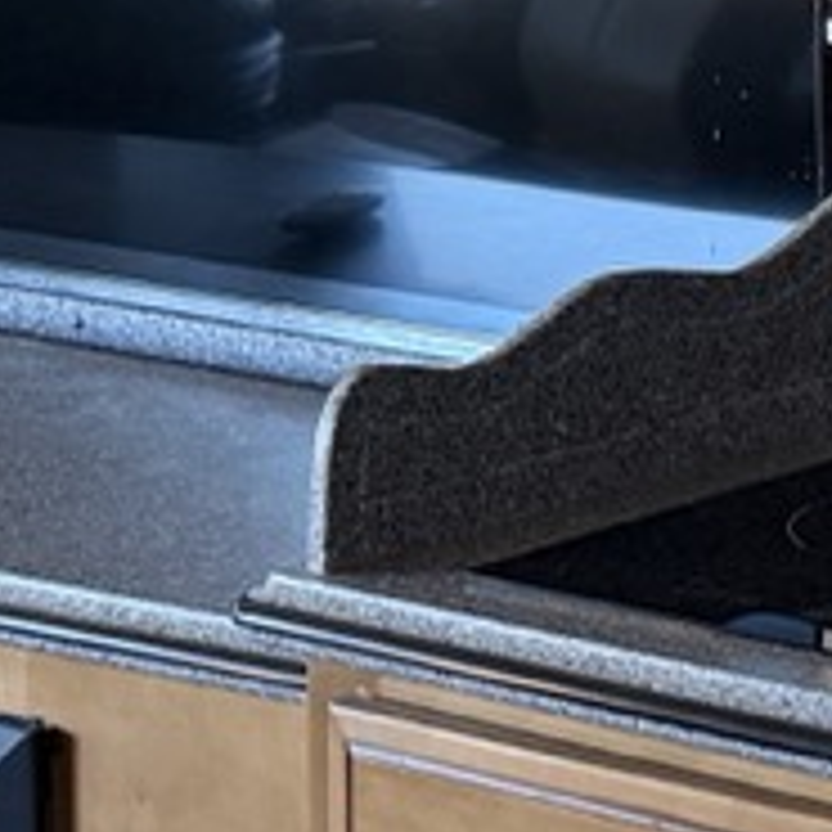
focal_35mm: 147
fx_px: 3997
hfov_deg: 11.7
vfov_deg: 11.8
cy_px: 94
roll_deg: -1.3
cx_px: 908
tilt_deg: -7.2
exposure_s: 1/60
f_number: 1.78
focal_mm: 6.76
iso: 400
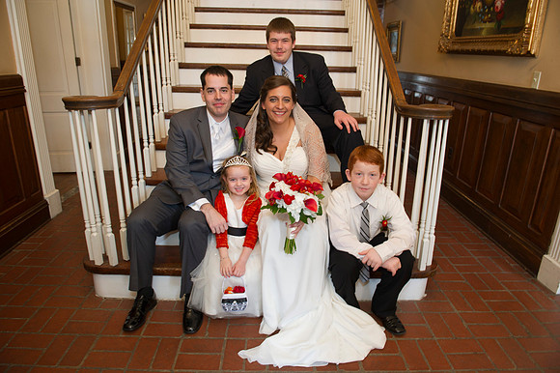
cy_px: 186
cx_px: 280
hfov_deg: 73.8
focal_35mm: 24
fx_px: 373
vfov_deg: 53.1
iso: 800
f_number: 4
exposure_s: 1/60
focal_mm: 24
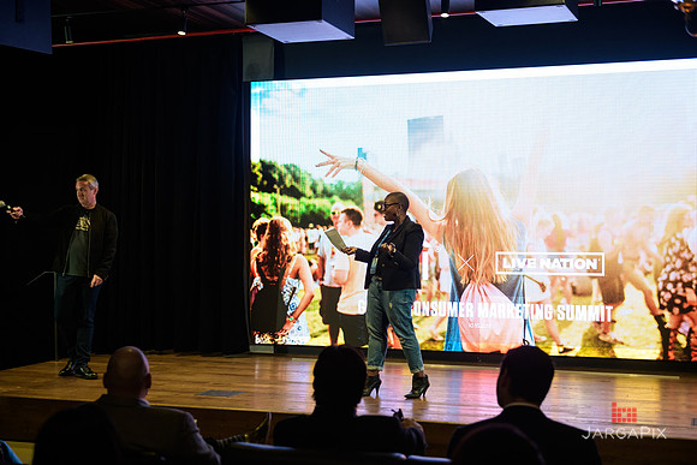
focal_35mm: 52
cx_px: 348
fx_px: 1007
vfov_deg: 26.0
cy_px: 232
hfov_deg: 38.2
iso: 1250
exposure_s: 1/200
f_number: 3.2
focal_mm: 52
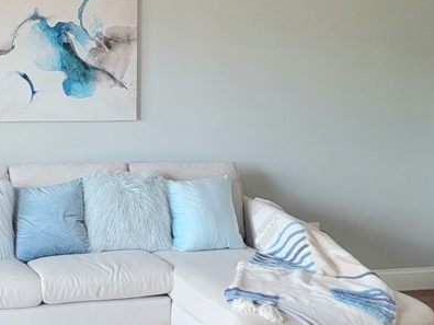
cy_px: 71
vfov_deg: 23.3
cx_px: 71
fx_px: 777
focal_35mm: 62
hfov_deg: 30.3
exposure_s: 1/120
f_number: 1.8
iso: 125
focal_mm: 6.7
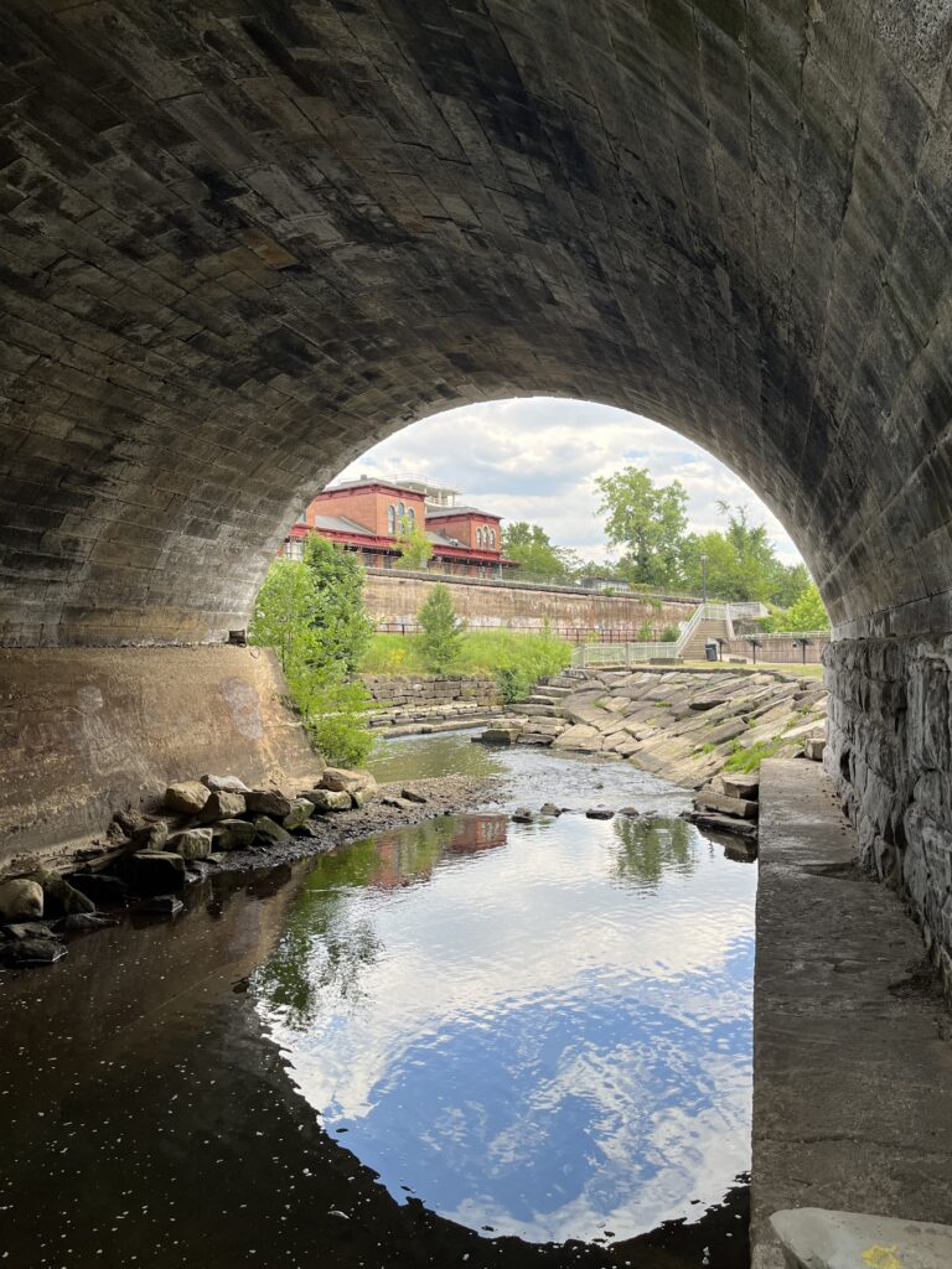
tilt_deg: +2.0
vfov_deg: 67.3
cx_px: 476
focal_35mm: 26
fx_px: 953
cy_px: 634
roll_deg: +1.1
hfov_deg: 53.1
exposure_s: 1/625
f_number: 1.6
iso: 50
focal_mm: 5.1
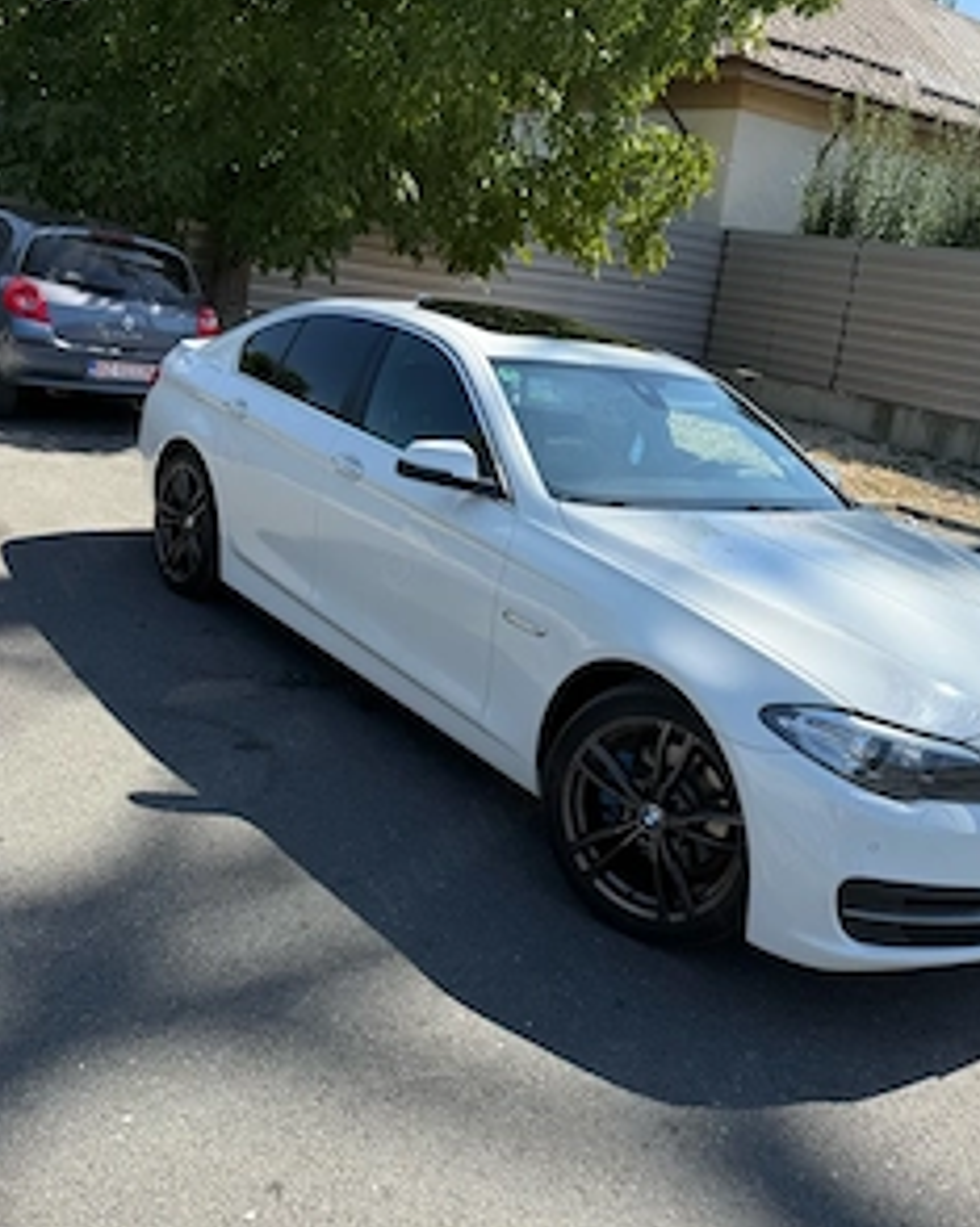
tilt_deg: -12.2
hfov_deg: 45.5
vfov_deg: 55.5
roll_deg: -9.0
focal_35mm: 32
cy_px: 536
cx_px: 591
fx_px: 1161
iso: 80
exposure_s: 1/2801
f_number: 1.78
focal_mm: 6.76
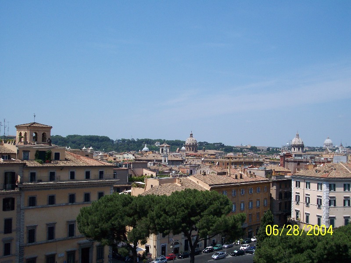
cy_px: 132
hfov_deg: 49.0
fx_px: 385
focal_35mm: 38
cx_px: 176
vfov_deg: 37.7
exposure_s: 1/1000
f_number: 4.8
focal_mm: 8
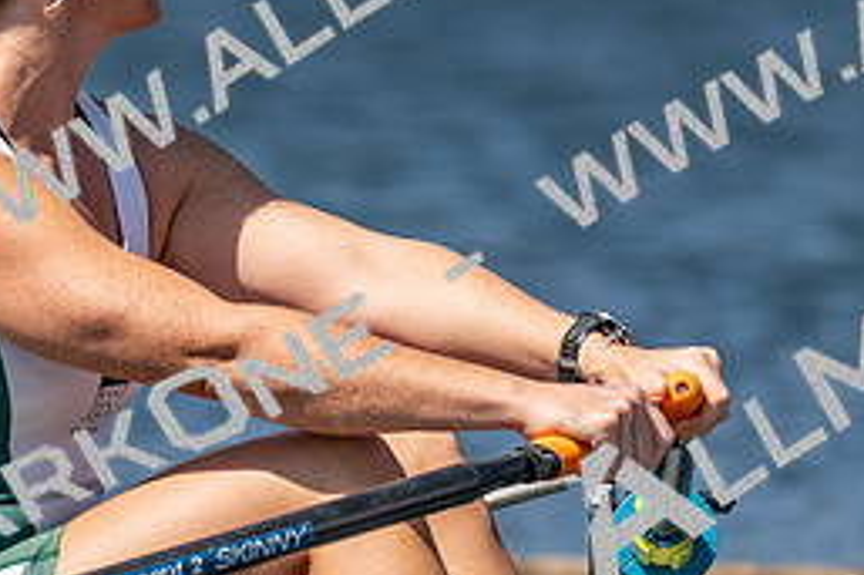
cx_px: 292
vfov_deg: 1.3
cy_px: 284
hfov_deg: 1.9
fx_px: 25495
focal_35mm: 1063
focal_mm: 470
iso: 250
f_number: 6.3
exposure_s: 1/2000
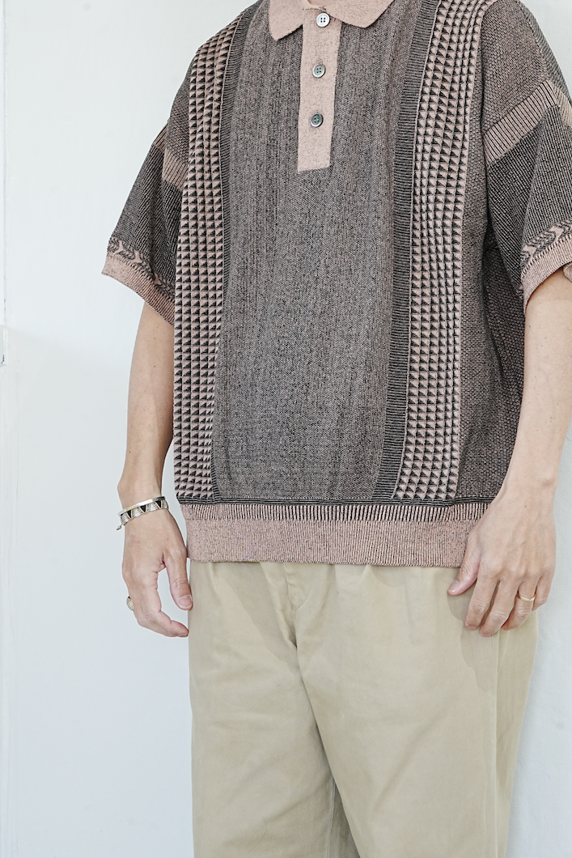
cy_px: 363
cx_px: 317
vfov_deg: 20.6
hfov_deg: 13.8
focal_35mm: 99
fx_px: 2359
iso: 1600
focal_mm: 82
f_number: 11
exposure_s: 1/40
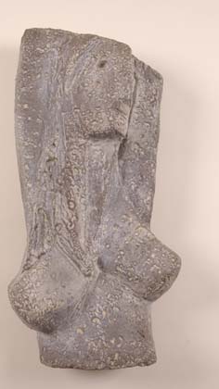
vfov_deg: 38.5
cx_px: 101
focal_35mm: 54
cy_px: 196
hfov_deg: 22.2
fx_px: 558
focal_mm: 34
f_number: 8
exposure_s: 1/4
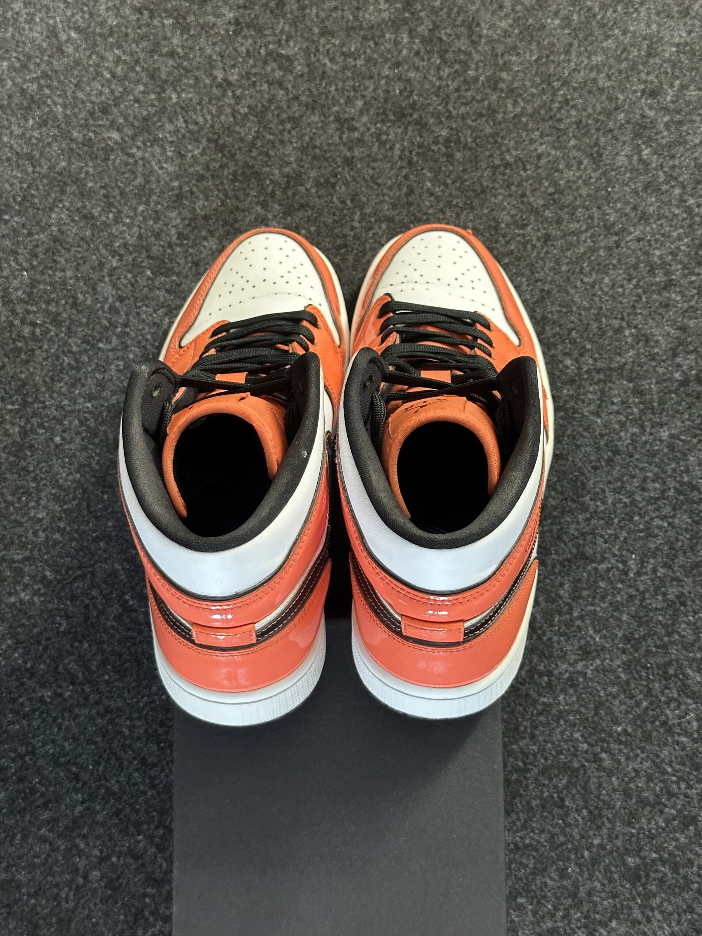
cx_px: 351
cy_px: 468
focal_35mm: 48
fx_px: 1298
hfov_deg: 30.3
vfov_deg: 39.7
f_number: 1.78
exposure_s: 1/33
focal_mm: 6.86
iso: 250
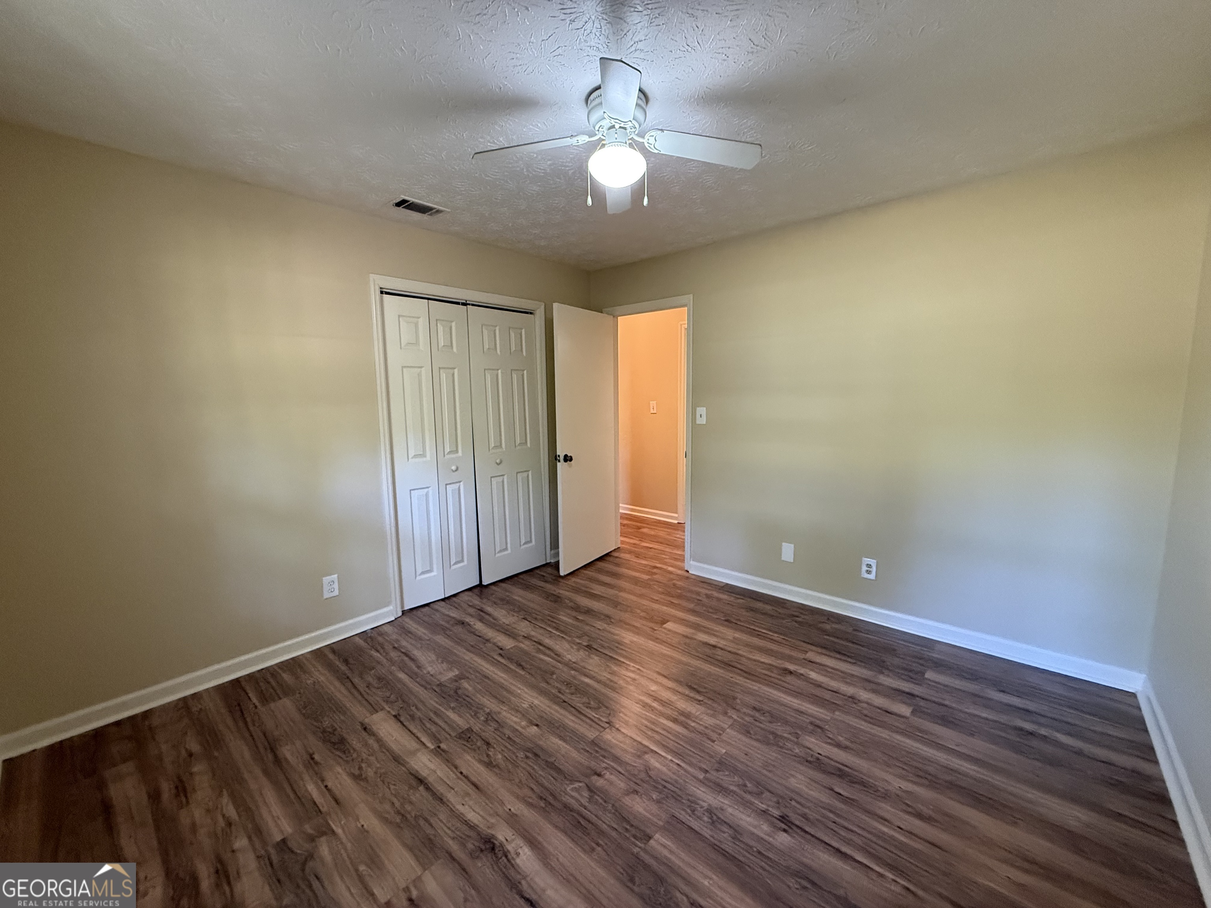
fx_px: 490
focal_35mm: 14
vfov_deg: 85.7
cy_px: 454
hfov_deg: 102.1
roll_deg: +0.9
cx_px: 606
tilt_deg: -7.4
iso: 640
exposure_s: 1/60
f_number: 2.2
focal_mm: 2.22
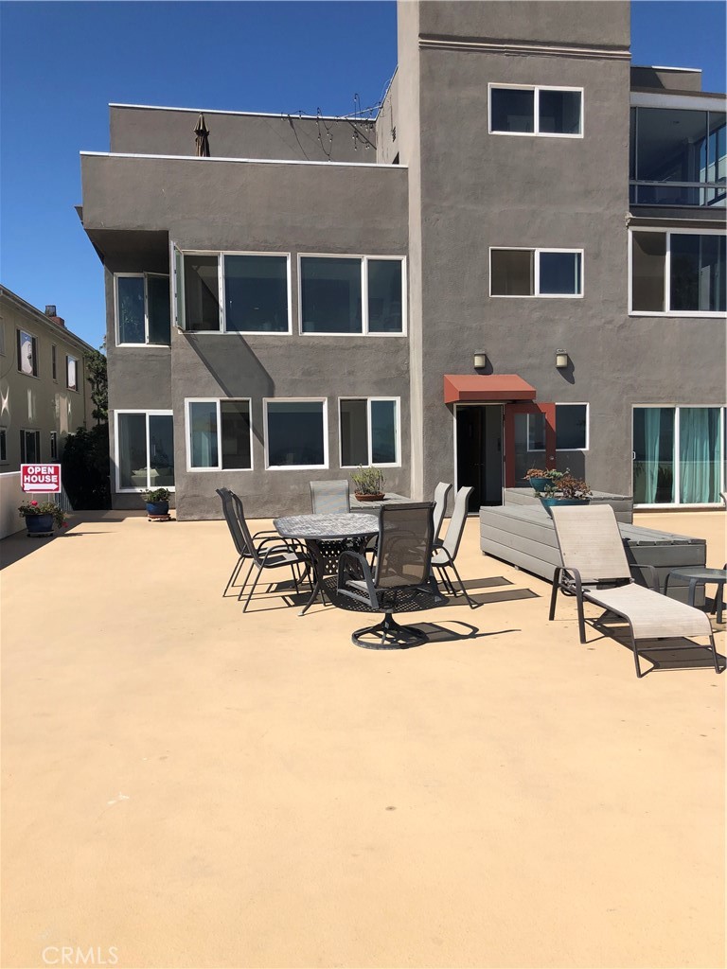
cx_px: 364
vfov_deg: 63.4
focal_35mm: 28
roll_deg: +0.3
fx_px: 784
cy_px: 484
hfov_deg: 49.7
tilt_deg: -2.1
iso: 20
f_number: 1.8
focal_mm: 3.99
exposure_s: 1/2825
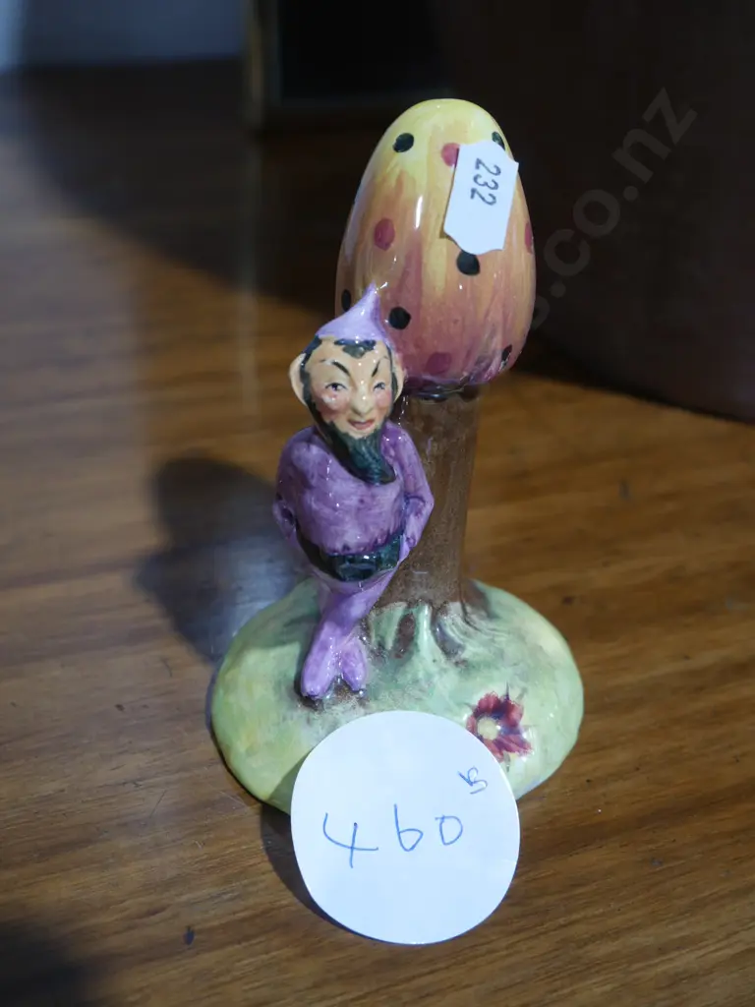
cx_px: 378
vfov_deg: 44.8
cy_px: 504
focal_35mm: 42
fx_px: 1221
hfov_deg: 34.3
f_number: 4.6
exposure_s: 1/60
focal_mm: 21
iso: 500
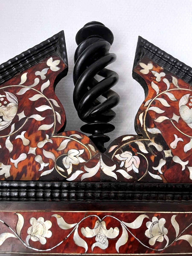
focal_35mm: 26
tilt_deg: +9.1
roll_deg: -1.3
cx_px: 96
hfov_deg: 53.1
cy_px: 128
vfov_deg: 67.3
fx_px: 192
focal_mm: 5.1
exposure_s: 1/62
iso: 125
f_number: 1.6
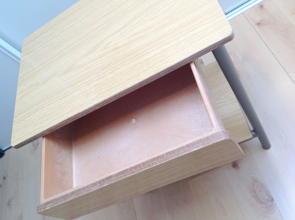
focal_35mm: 35
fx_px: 298
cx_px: 148
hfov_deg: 52.7
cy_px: 110
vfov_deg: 40.6
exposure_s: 1/24
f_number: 2.4
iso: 50
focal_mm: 4.28
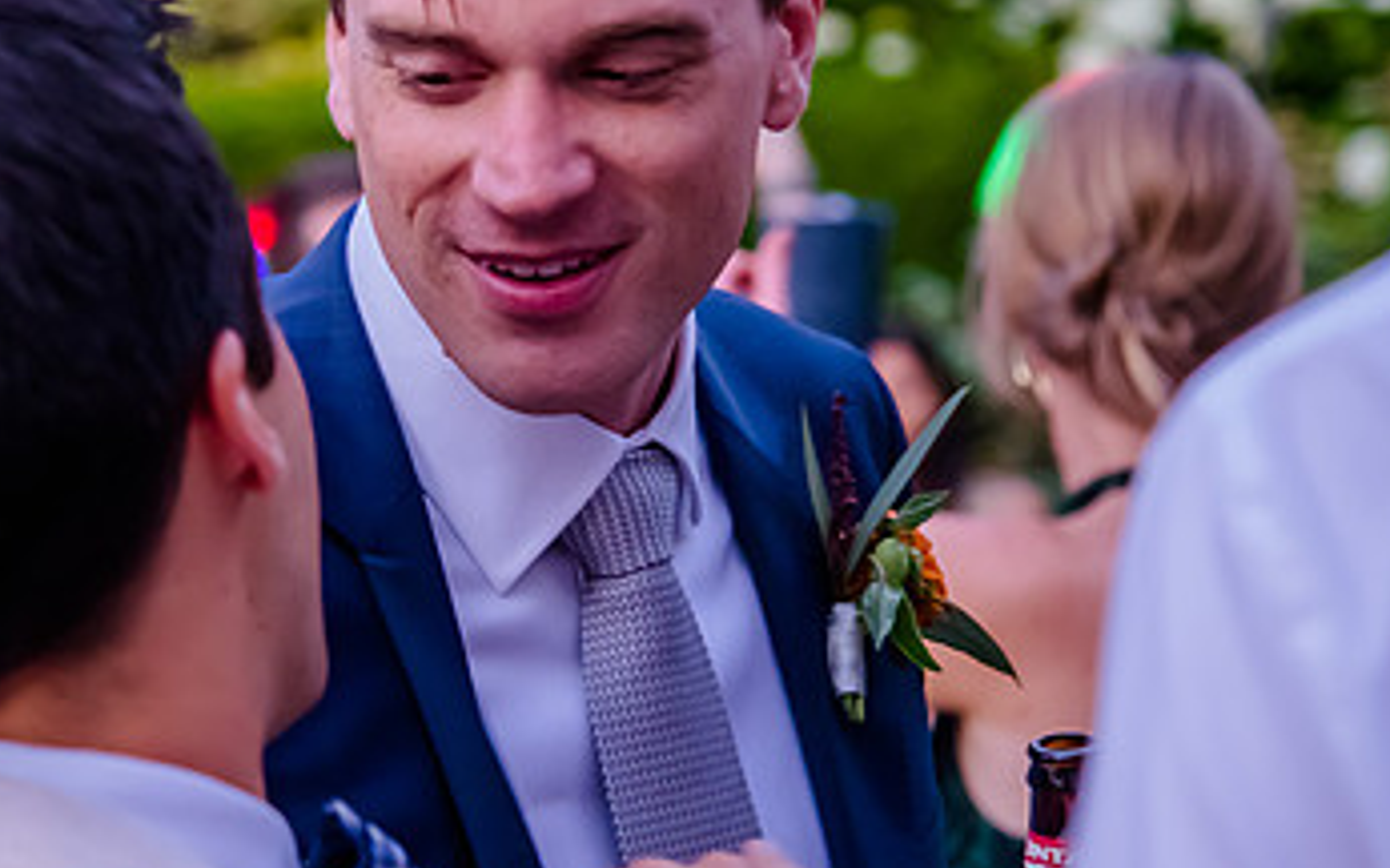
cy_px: 382
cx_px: 267
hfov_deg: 14.5
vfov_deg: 9.2
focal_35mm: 143
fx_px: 5415
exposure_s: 1/400
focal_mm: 78
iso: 4000
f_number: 4
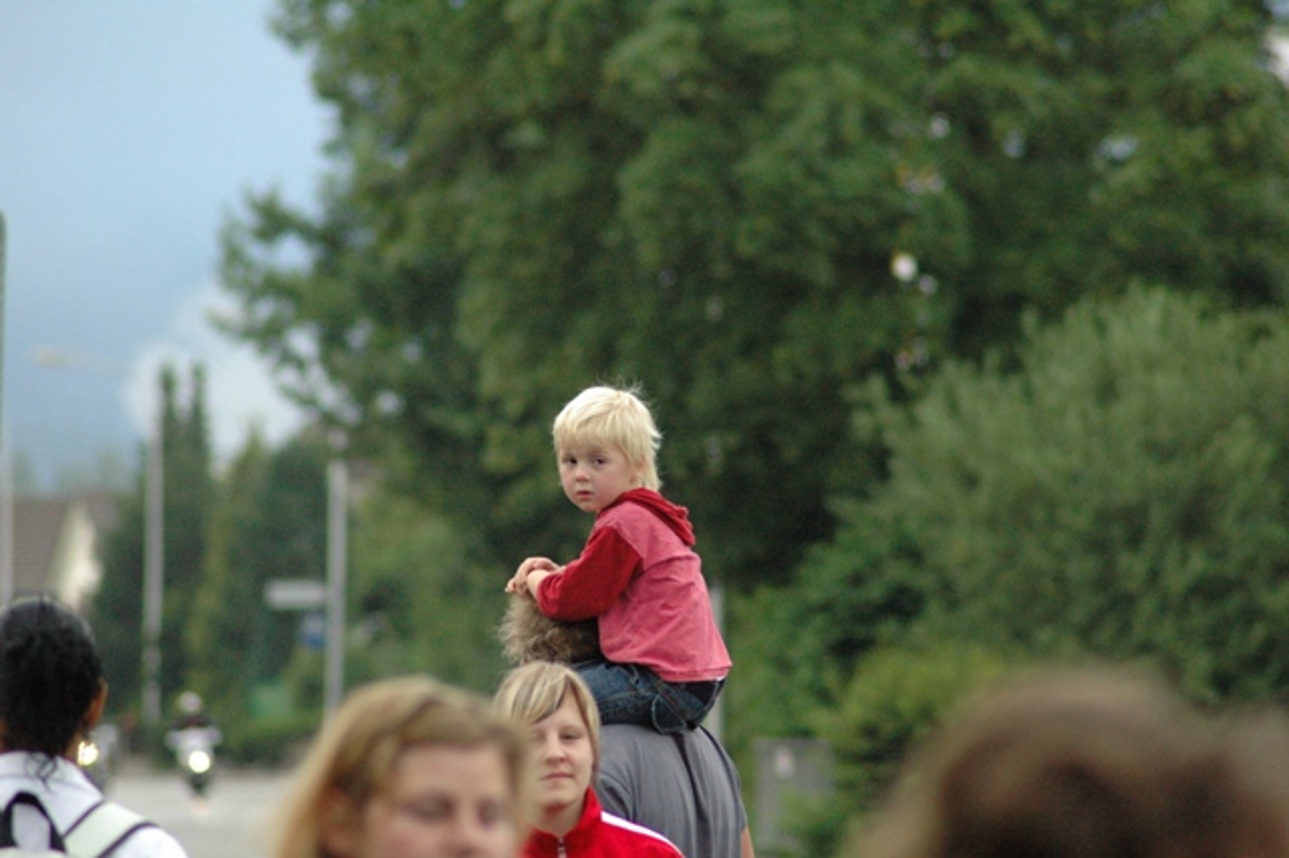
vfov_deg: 4.4
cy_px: 429
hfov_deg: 6.5
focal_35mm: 315
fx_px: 11272
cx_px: 644
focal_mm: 210
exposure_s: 1/500
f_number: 5
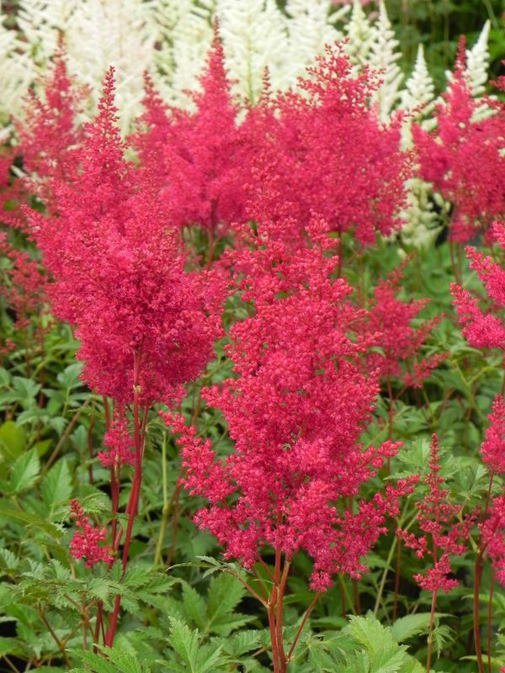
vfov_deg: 18.7
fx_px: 2042
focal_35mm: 105
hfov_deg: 14.1
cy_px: 336
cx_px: 252
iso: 160
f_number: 5
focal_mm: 18.8
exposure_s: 1/80
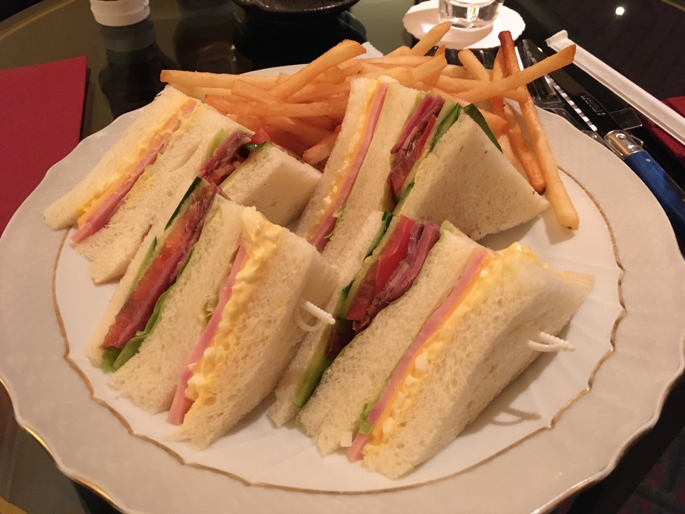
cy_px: 257
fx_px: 574
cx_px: 342
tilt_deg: -45.5
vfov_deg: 48.2
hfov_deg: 61.7
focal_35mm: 29
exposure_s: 1/15
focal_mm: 4.15
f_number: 2.2
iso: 500
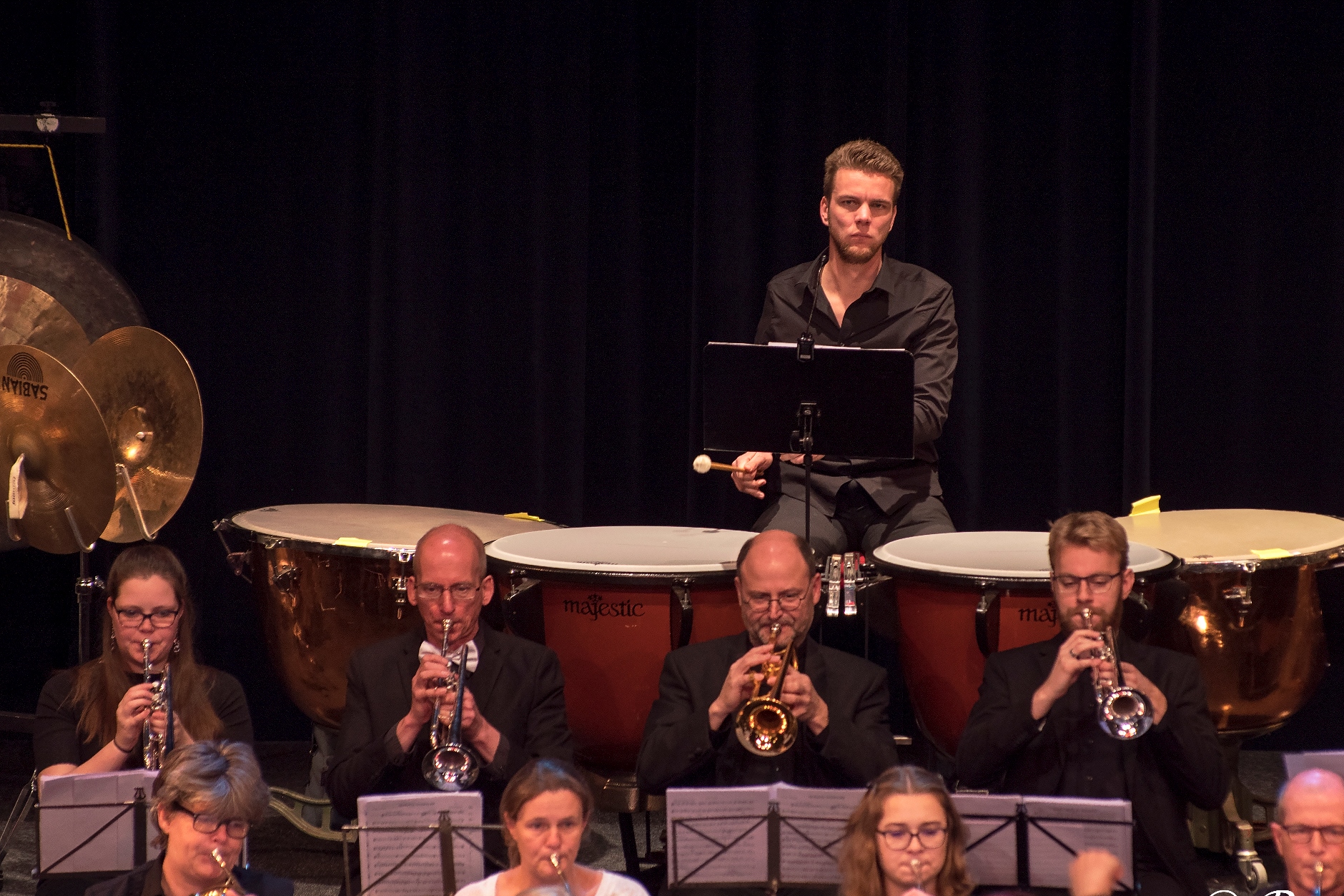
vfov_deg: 5.2
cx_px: 806
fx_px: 9817
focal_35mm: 263
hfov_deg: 7.8
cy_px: 437
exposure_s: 1/160
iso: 200
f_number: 4
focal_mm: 135
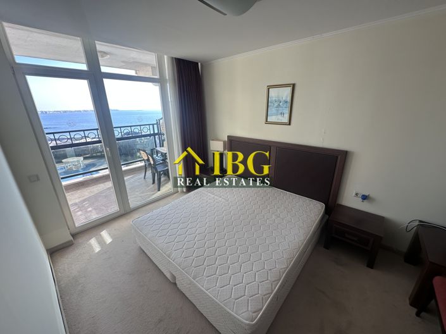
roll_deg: +0.8
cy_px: 167
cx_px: 223
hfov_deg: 102.1
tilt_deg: -18.7
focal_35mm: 14
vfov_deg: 85.6
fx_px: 180
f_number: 2.2
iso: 40
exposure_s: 1/143
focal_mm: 2.22
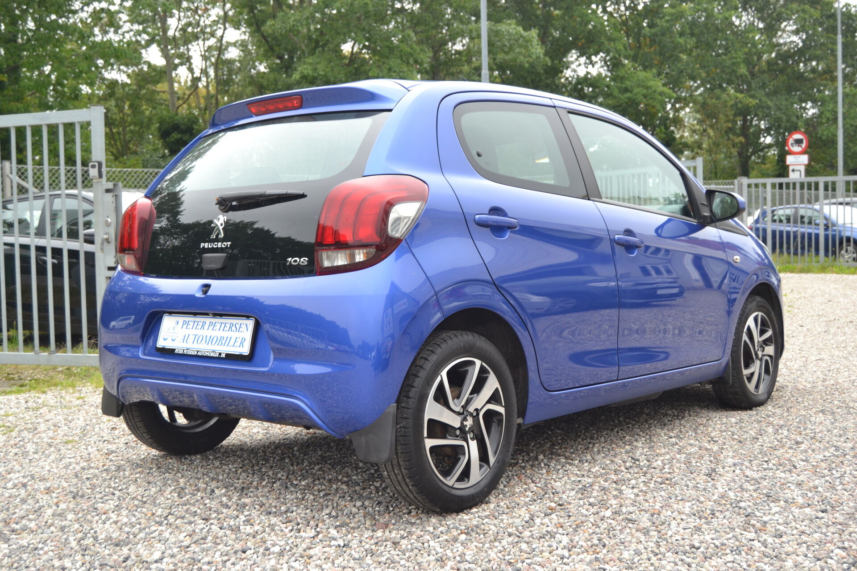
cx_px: 428
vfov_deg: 34.2
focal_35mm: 39
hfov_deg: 49.6
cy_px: 286
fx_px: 928
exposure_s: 1/125
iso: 360
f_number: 5.6
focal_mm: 26
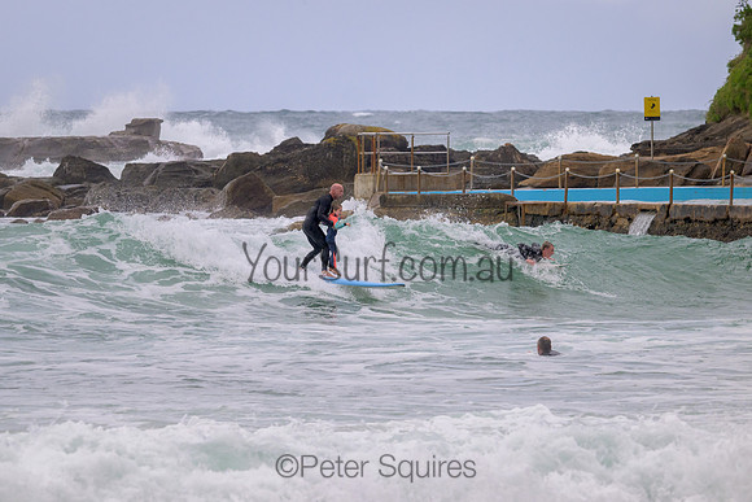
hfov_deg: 5.1
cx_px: 354
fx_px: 8466
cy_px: 236
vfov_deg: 3.4
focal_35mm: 405
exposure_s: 1/1250
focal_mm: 380
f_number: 11
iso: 720
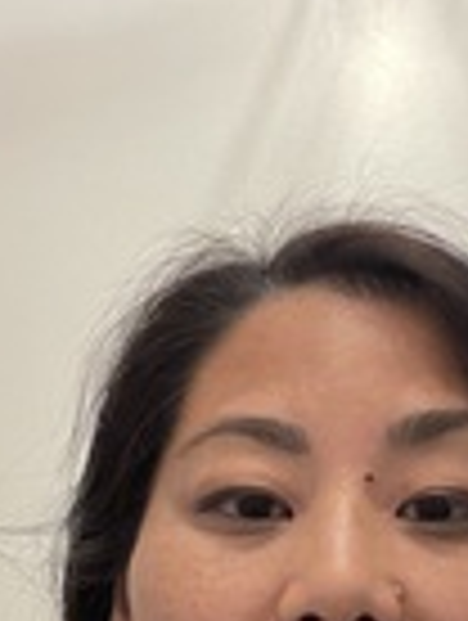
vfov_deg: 24.8
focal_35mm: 76
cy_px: 567
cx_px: 281
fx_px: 1366
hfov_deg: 19.4
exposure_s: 1/25
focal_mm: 2.71
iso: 400
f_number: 2.2
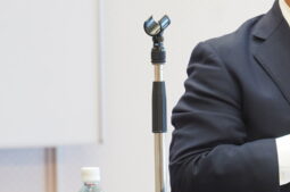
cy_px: 54
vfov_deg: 2.3
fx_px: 4848
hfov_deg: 3.4
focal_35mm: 603
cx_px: 326
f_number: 5.6
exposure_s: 1/80
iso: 1600
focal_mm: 200
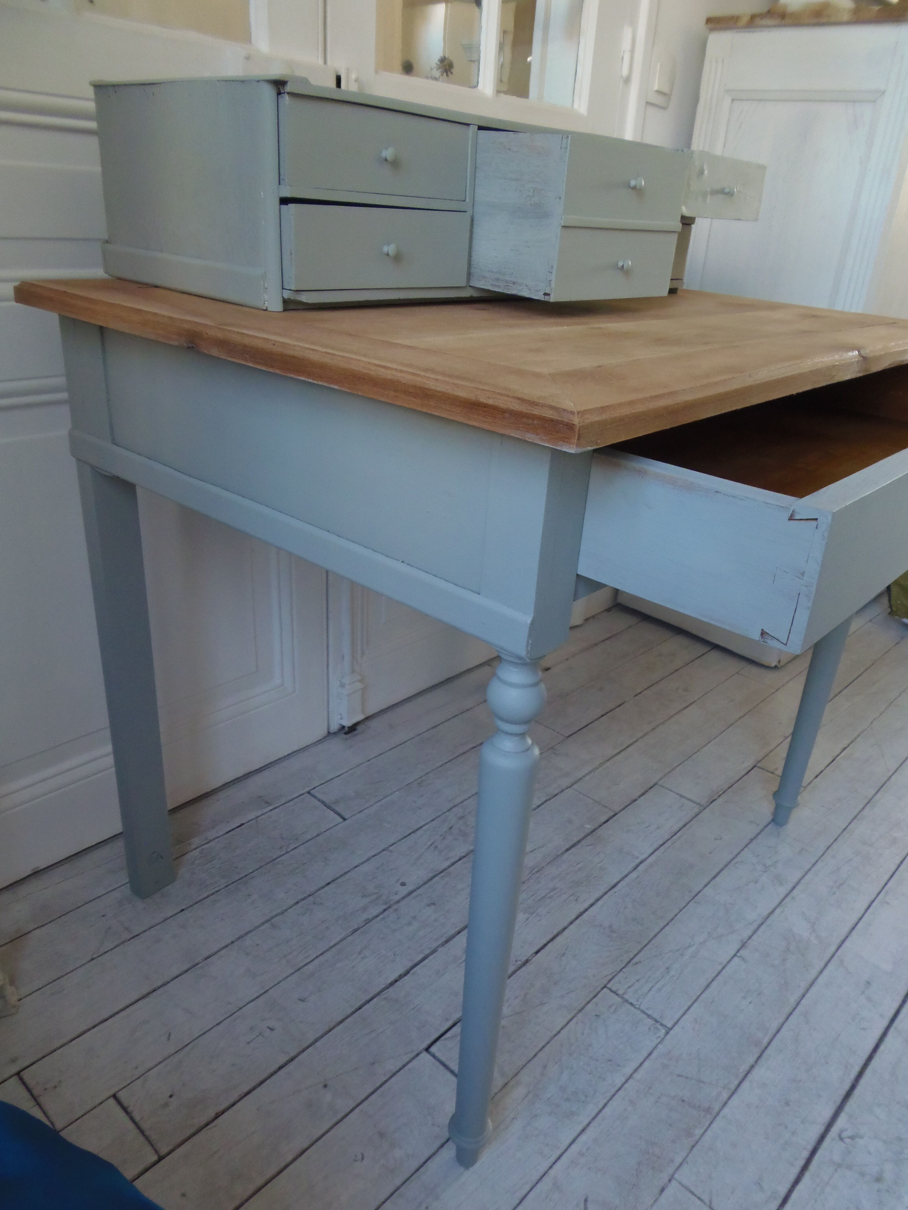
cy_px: 605
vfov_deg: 71.6
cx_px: 454
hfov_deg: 56.8
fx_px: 839
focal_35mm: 24
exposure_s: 1/30
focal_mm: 4.3
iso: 160
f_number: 2.9
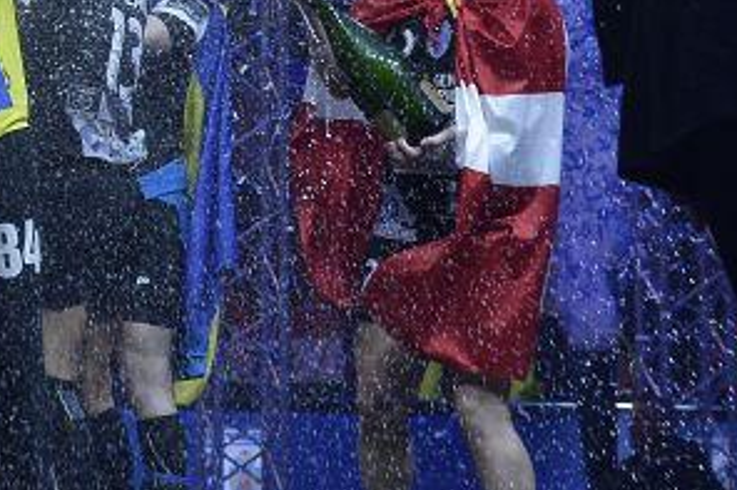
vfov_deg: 8.8
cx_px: -416
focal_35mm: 154
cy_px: -128
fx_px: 3151
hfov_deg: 12.6
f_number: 3.5
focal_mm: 38
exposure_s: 1/1000
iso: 2000
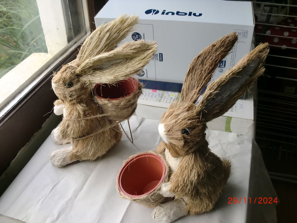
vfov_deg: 40.7
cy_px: 112
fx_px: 300
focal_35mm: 35
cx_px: 148
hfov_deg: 52.6
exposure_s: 1/60
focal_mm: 6.3
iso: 80
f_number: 3.1
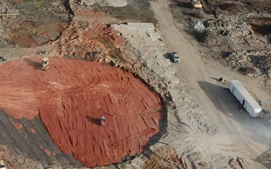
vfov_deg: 11.7
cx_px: -97
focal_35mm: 111
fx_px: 820
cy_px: -4
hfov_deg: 17.4
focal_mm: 4.73
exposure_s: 1/1247
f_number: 2.2
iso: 100
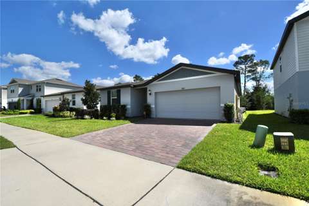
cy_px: 103
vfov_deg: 77.2
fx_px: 129
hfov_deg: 100.4
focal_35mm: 15
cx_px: 154
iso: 100
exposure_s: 1/400
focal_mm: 10
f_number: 7.1
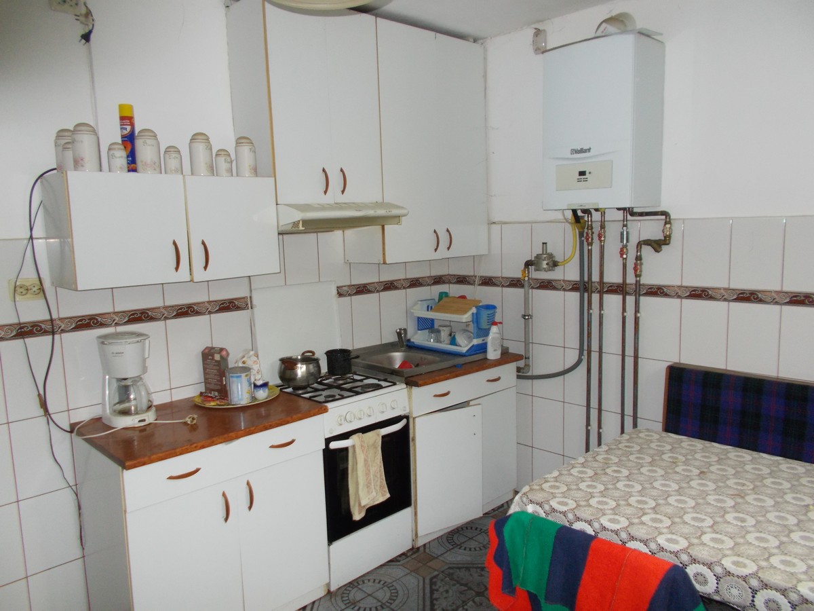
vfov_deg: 53.1
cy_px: 306
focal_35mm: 26
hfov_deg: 67.3
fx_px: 611
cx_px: 407
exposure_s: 1/25
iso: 200
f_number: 3.2
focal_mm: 4.6
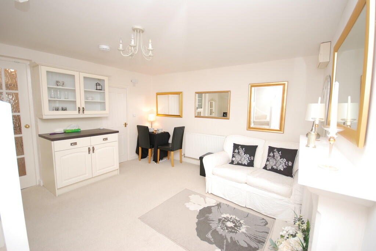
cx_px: 188
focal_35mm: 15
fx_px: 157
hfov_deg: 100.3
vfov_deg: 77.5
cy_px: 126
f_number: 4
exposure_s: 1/60
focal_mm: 10
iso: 160
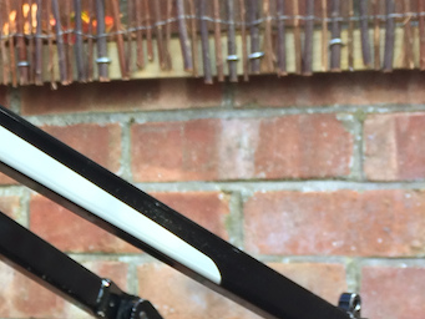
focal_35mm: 87
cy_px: 280
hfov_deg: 21.4
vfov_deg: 16.8
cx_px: -41
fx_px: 1069
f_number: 2.2
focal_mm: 4.15
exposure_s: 1/50
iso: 40
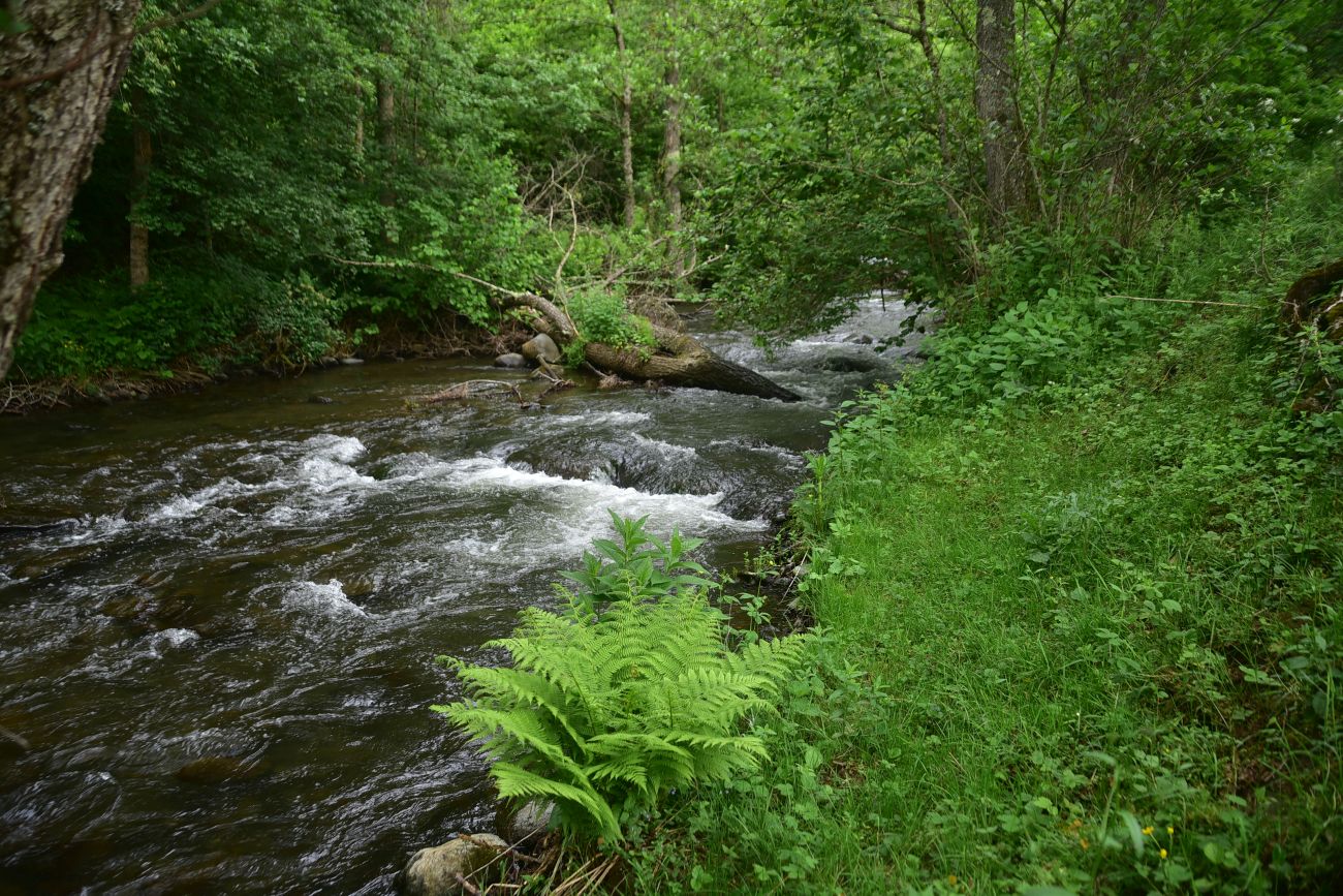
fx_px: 1865
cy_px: 448
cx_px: 672
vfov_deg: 27.0
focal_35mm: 50
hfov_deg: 39.6
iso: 250
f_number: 4
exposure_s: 1/125
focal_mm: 50
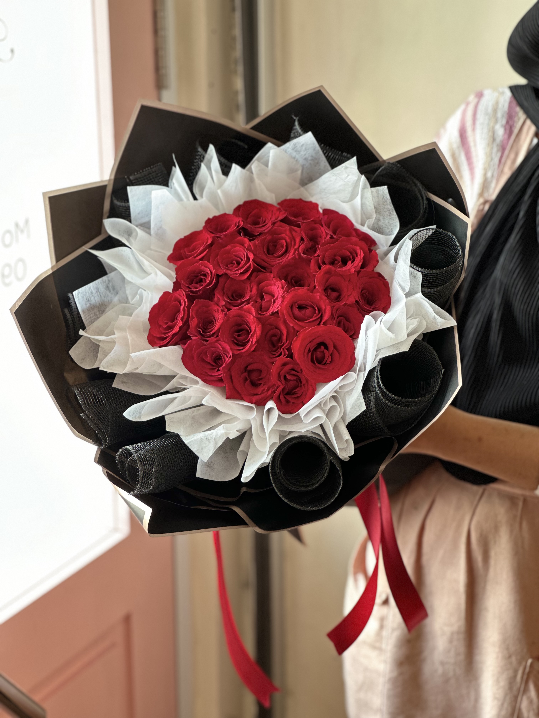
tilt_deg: -17.4
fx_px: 1599
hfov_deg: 19.1
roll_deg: +0.2
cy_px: 359
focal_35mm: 77
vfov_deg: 25.3
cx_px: 270
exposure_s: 1/40
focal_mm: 9
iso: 160
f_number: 2.8
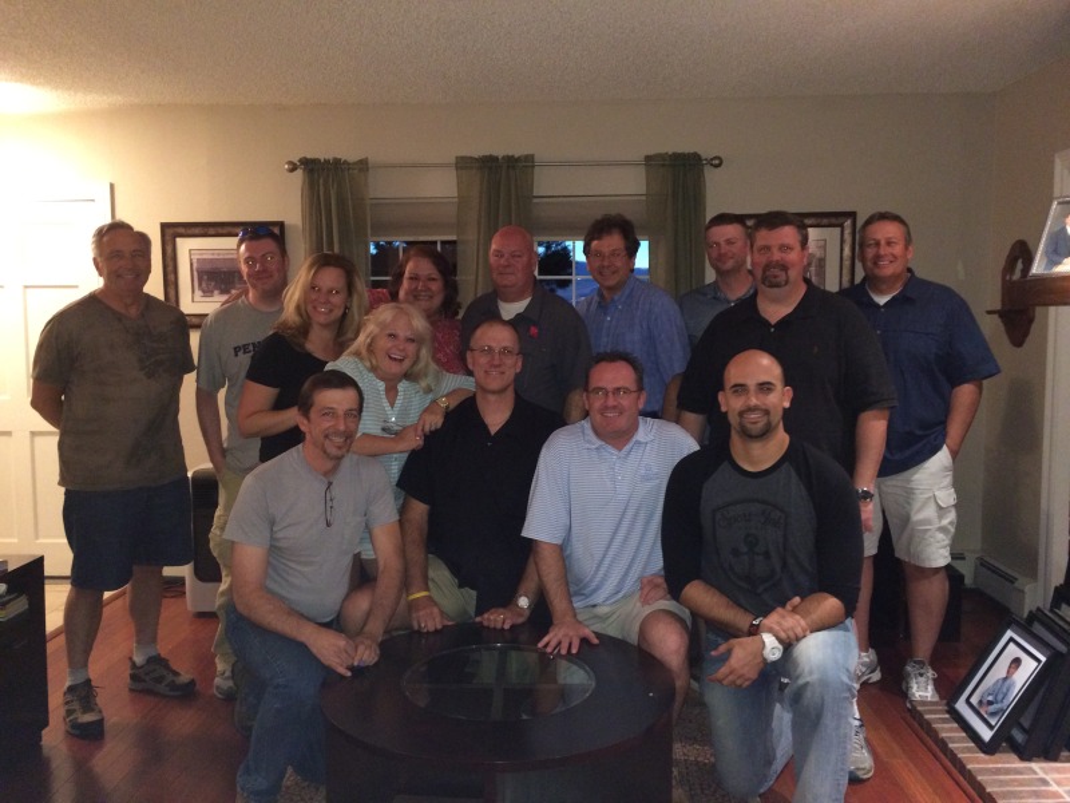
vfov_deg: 48.2
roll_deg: +0.9
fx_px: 896
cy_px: 402
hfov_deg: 61.7
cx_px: 535
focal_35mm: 29
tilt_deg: -5.8
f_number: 2.2
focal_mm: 4.15
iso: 320
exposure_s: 1/16
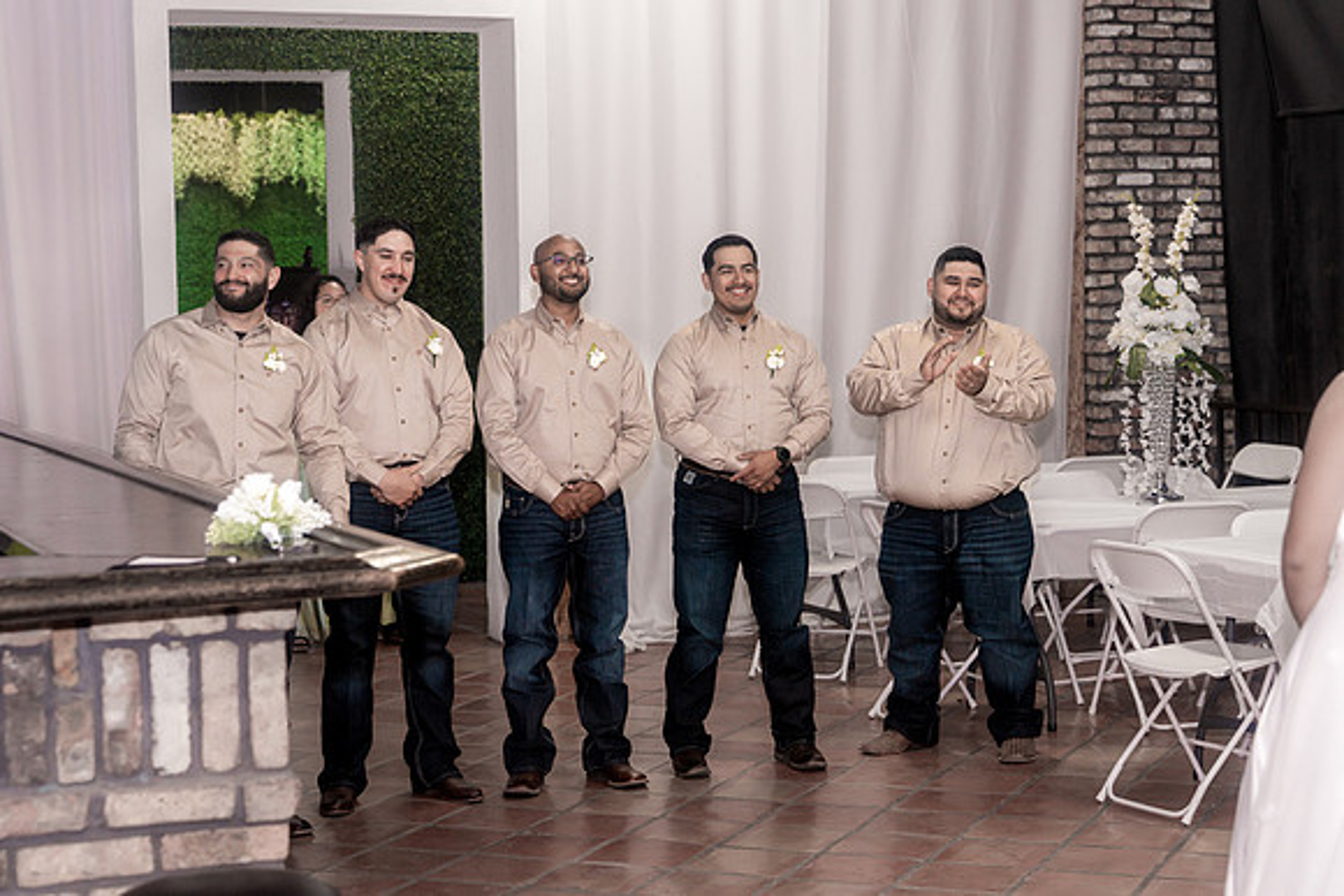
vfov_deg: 21.3
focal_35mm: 64
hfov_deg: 31.4
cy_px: 448
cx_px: 672
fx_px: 2390
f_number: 4
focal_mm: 64
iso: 2000
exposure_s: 1/250
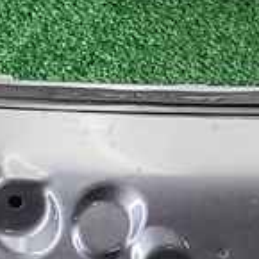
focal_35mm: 229
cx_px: 648
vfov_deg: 7.6
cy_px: 170
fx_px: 1938
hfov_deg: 7.1
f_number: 1.8
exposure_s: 1/50
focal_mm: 5.4
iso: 197
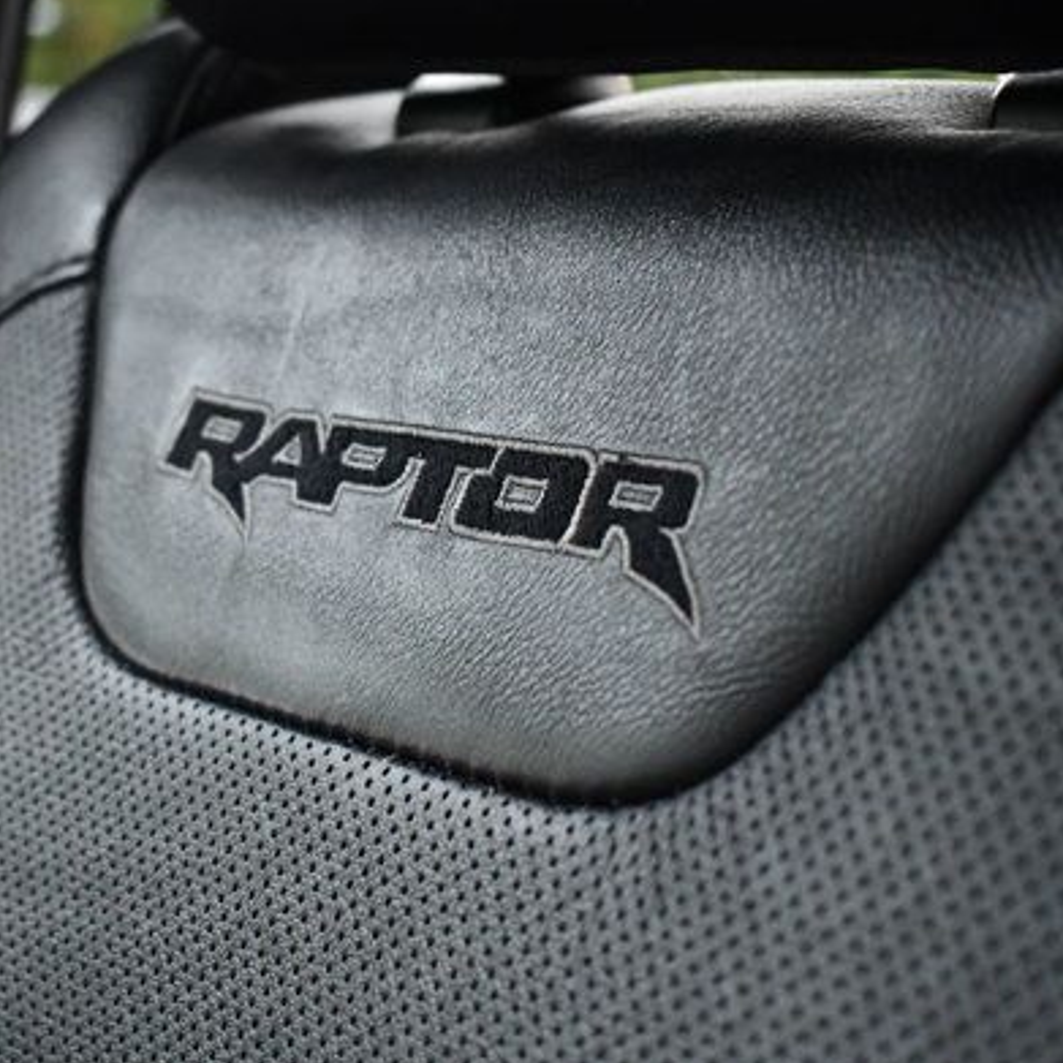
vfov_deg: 26.9
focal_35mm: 64
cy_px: 507
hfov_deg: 26.9
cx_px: 476
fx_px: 2224
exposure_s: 1/100
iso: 3200
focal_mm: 31
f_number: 4.2
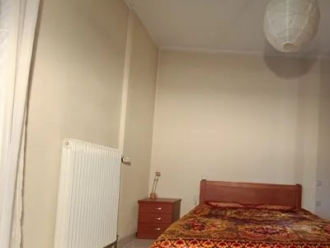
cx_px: 240
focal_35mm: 24
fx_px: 229
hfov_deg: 67.8
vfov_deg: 55.6
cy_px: 166
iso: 200
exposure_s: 1/100
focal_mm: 1.65
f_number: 2.2
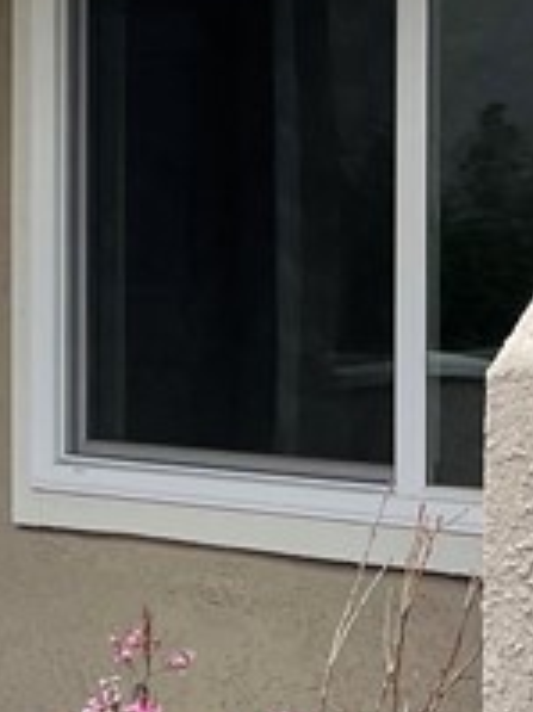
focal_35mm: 134
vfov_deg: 14.7
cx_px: -719
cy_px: 247
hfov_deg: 9.8
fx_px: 2754
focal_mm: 4.2
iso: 32
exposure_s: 1/342
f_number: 1.6
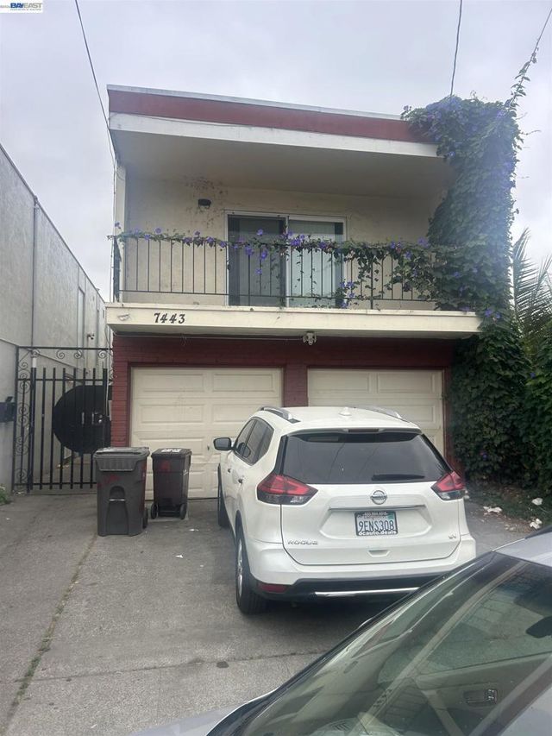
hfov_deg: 53.1
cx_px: 276
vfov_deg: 67.3
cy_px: 368
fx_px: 553
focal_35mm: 26
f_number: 1.5
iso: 50
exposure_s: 1/2457
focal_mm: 5.7
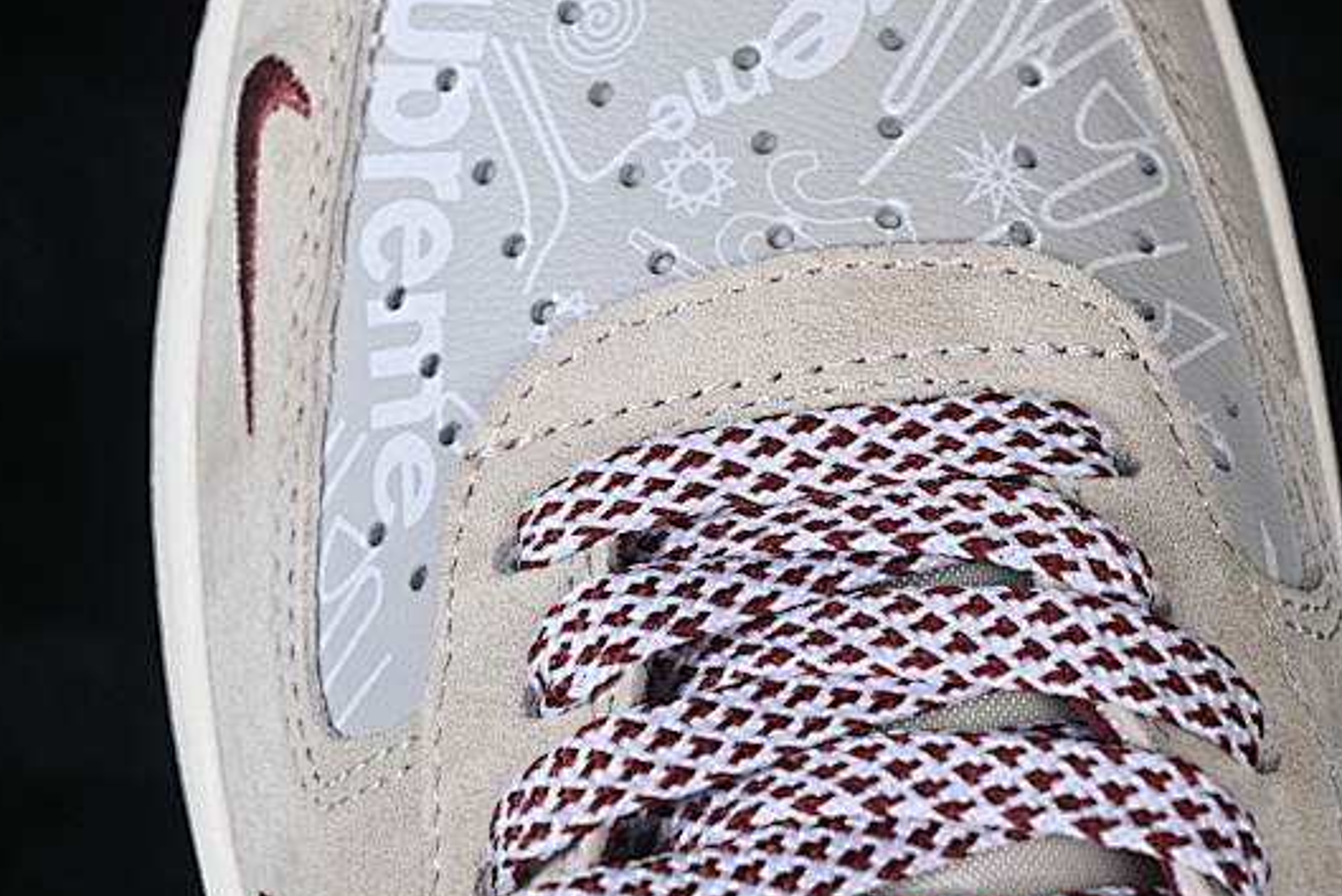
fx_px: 5705
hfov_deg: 13.4
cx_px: 764
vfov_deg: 9.0
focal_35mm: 153
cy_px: 340
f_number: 7.1
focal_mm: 50
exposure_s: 1/80
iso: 160
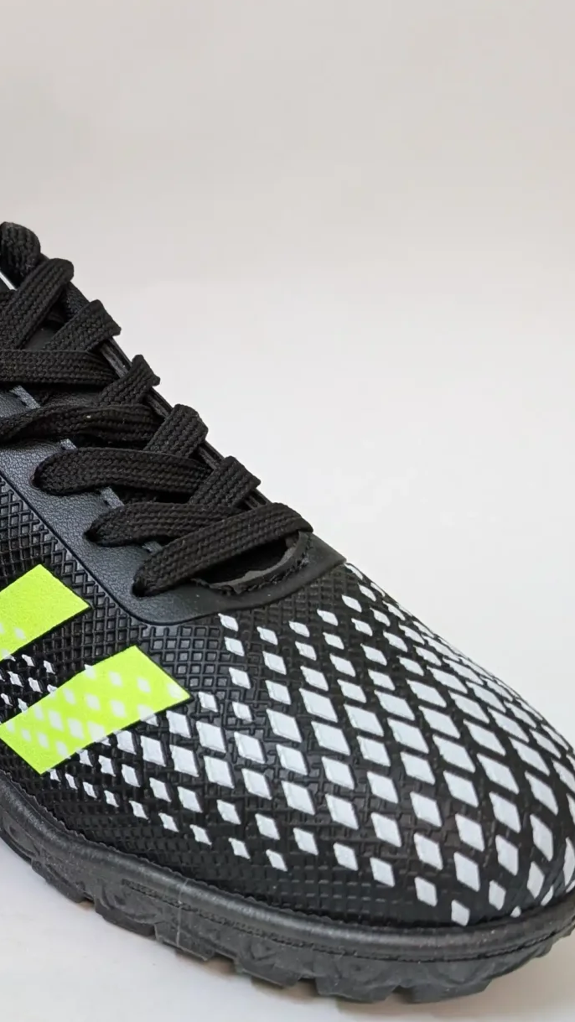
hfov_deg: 20.5
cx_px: -105
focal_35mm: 55
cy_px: 542
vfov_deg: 37.8
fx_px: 1490
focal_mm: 6.9
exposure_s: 1/25
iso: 138
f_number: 1.68
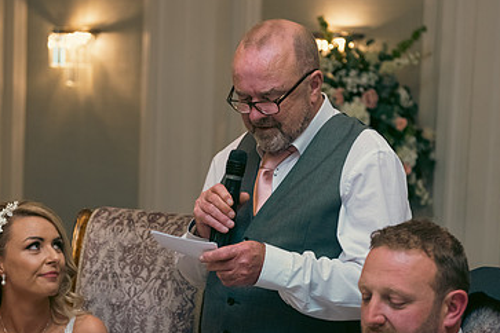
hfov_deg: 20.6
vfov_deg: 13.8
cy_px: 218
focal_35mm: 99
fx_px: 1375
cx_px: 215
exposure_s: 1/160
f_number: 3.5
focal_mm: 62
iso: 800
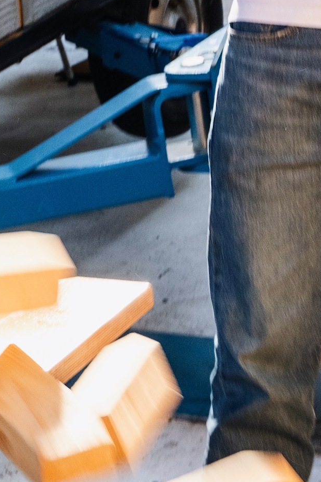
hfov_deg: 9.9
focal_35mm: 136
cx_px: -115
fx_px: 1820
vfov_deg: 14.9
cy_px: 27
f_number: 5.6
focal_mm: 22.1
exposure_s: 1/60
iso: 400
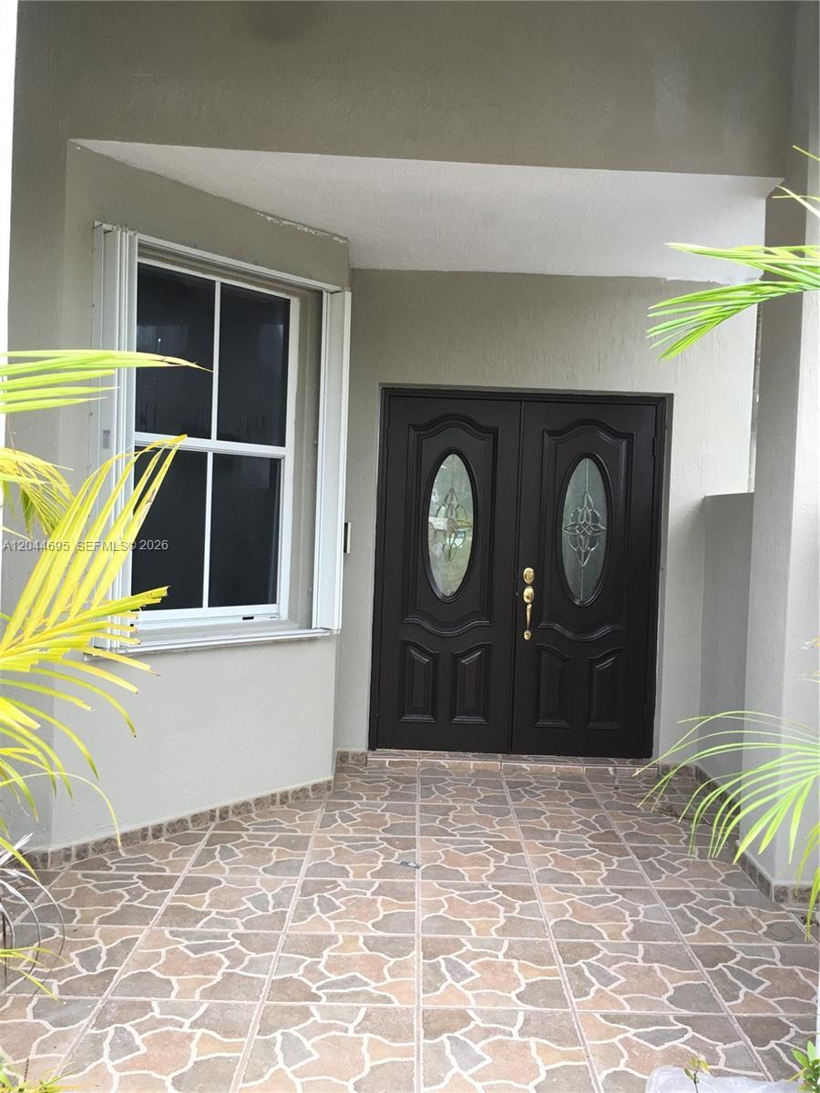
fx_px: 916
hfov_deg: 48.2
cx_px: 410
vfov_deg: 61.7
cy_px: 546
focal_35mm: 29
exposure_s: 1/30
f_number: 2.2
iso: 25
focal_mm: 4.15
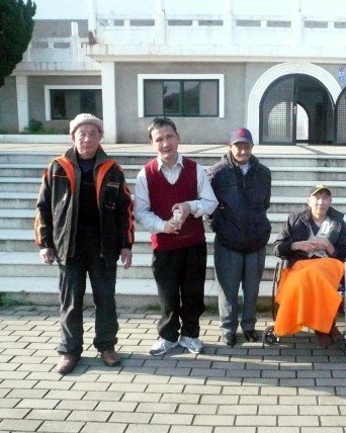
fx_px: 474
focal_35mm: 37
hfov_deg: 38.3
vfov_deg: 49.1
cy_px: 215
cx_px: 285
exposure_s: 1/250
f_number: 8
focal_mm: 4.6
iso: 800
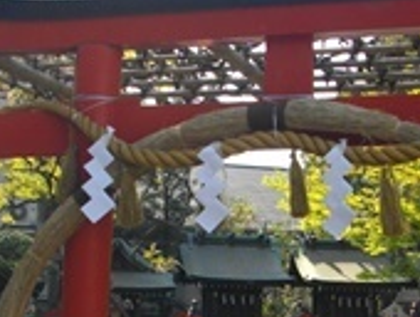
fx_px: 1142
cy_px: 256
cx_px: 277
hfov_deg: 20.8
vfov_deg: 15.7
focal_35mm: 94
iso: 100
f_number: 2.9
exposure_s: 1/500
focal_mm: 5.7
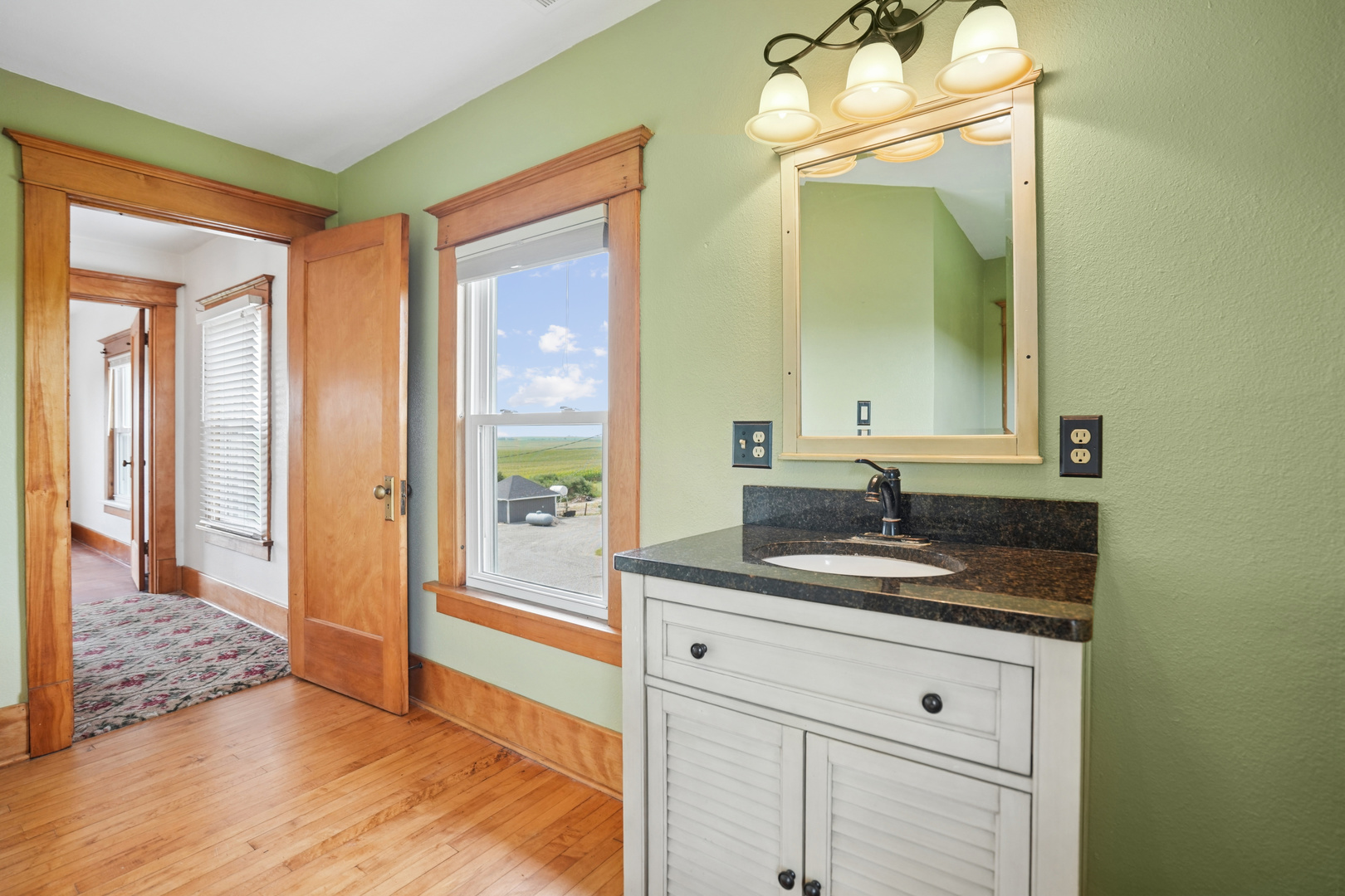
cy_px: 448
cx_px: 672
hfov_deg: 96.7
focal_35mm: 16
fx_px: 598
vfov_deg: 73.7
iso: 400
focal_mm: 16
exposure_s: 1/60
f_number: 5.6
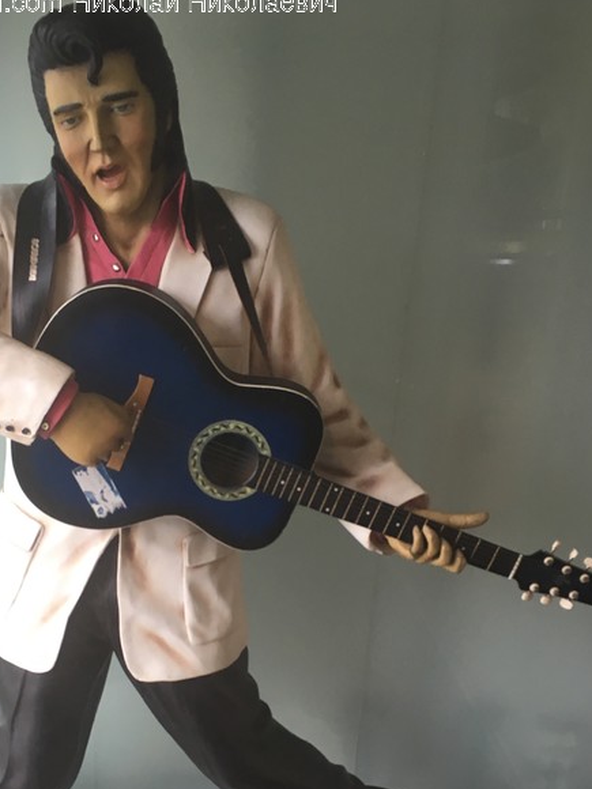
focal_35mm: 45
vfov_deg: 41.0
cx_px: 176
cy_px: 582
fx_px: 1026
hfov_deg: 31.8
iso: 64
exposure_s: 1/33
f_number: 2.2
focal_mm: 4.15
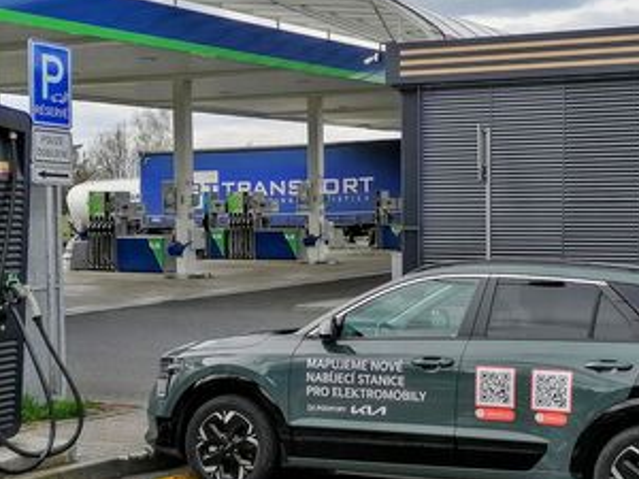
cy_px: 313
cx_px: 347
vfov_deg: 20.7
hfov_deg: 27.4
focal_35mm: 71
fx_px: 1311
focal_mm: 5.3
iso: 50
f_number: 1.8
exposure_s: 1/924
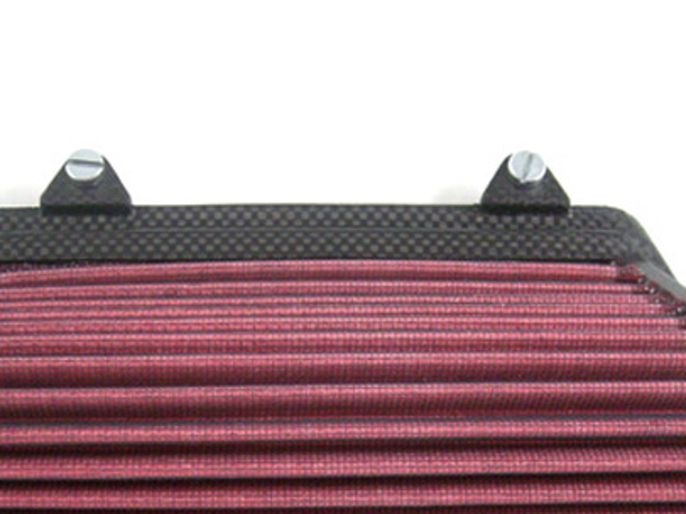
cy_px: 462
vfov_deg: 20.8
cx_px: 313
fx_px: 1367
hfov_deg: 28.2
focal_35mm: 69
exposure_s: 1/59.8
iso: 227
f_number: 2.8
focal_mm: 5.7
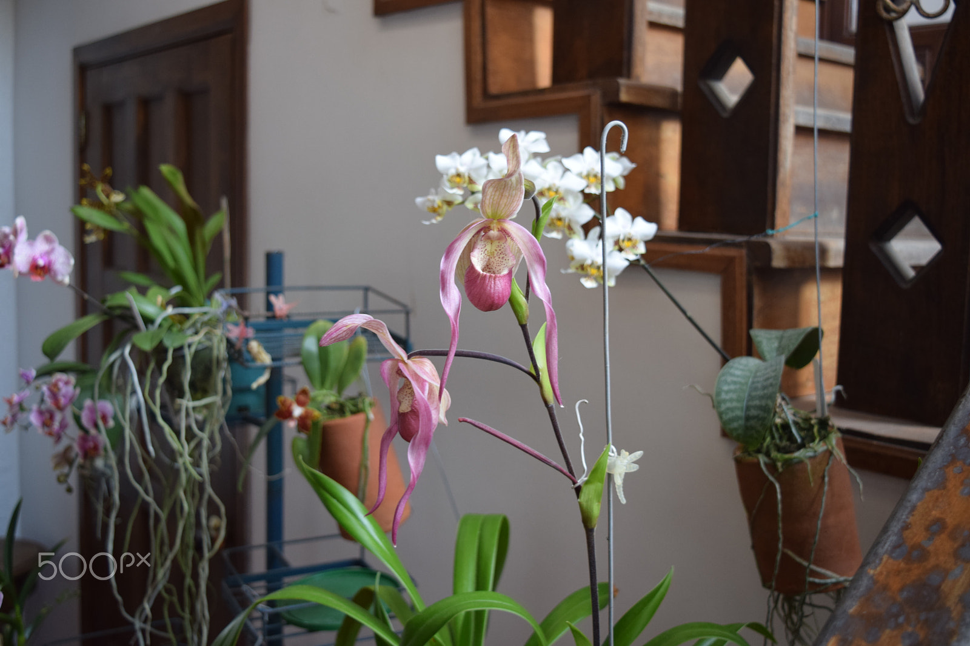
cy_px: 323
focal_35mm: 40
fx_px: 1091
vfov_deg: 33.0
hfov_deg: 47.9
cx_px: 485
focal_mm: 27
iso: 500
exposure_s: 1/20
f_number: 5
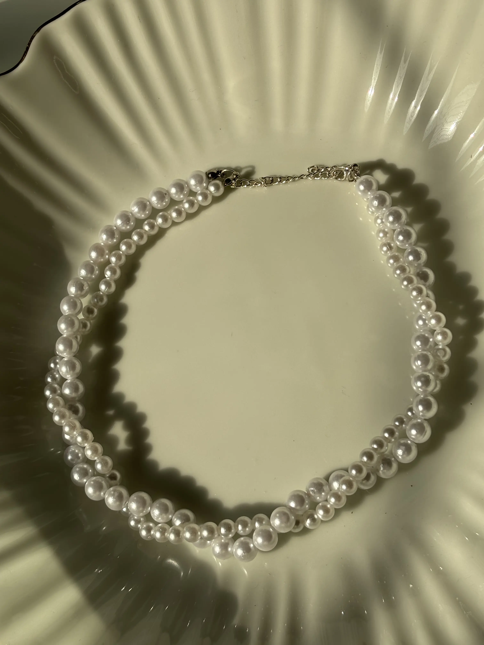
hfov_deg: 28.0
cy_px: 322
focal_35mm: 52
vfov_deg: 36.8
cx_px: 242
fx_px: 969
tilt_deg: -70.7
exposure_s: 1/2710
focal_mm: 5.96
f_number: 1.6
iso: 40
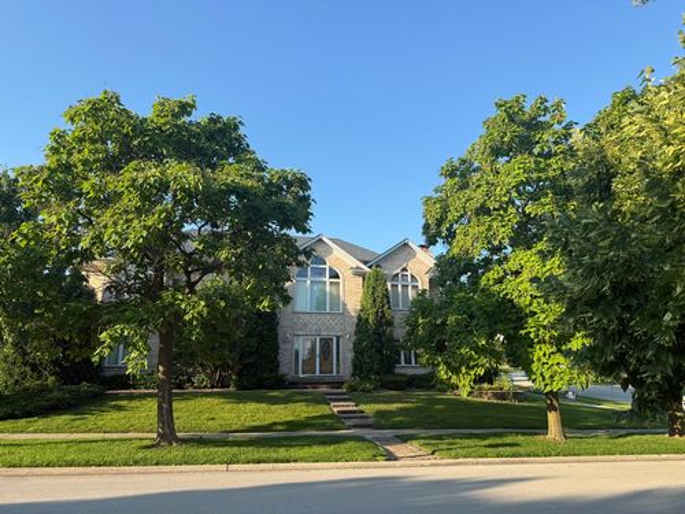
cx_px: 342
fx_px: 475
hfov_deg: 71.6
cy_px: 257
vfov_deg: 56.8
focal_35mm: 24
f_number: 1.78
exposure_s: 1/1410
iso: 80
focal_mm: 6.76
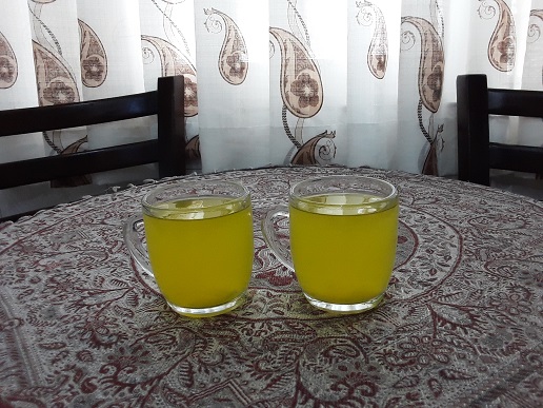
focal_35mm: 30
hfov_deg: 60.0
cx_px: 272
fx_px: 471
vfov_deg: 46.8
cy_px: 204
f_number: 1.9
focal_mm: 2.2
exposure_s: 1/50
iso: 200
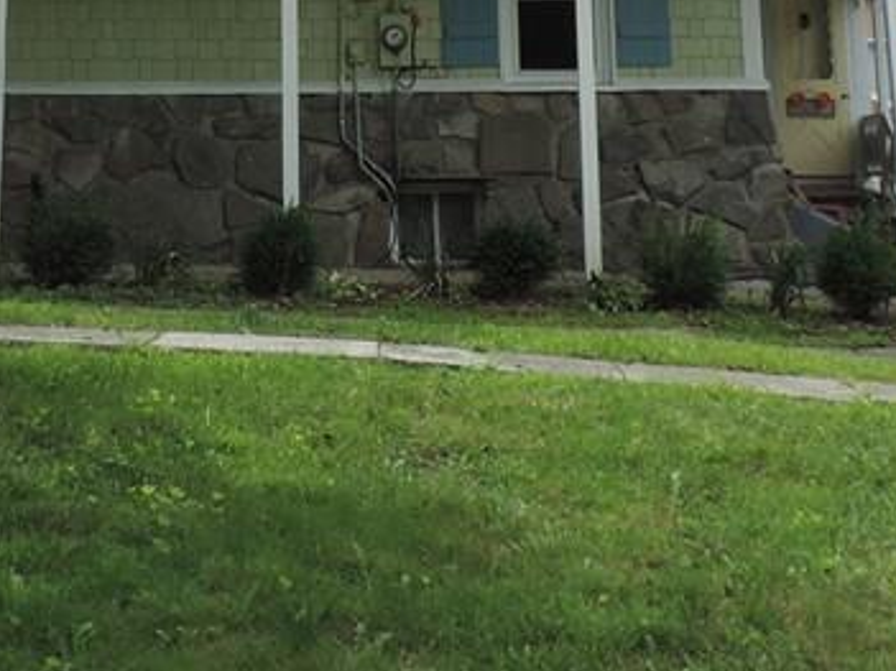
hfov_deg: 27.3
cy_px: -247
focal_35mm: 70
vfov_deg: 19.1
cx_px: 194
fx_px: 1811
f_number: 3
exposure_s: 1/500
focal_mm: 4.3
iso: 80
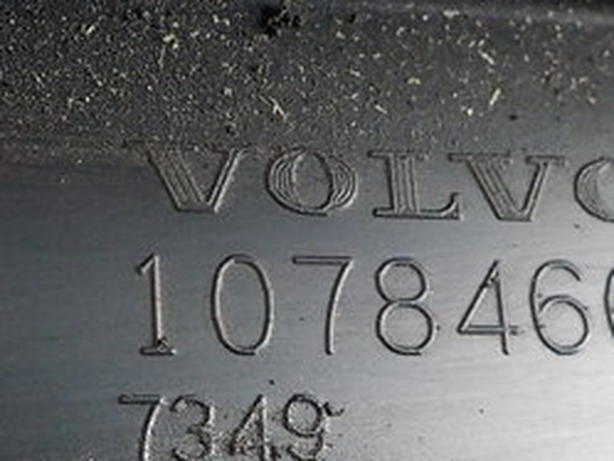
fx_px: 1366
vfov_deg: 19.1
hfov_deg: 25.3
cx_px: 316
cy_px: 281
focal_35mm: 77
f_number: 3.3
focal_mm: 4.1
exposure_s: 1/30
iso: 400
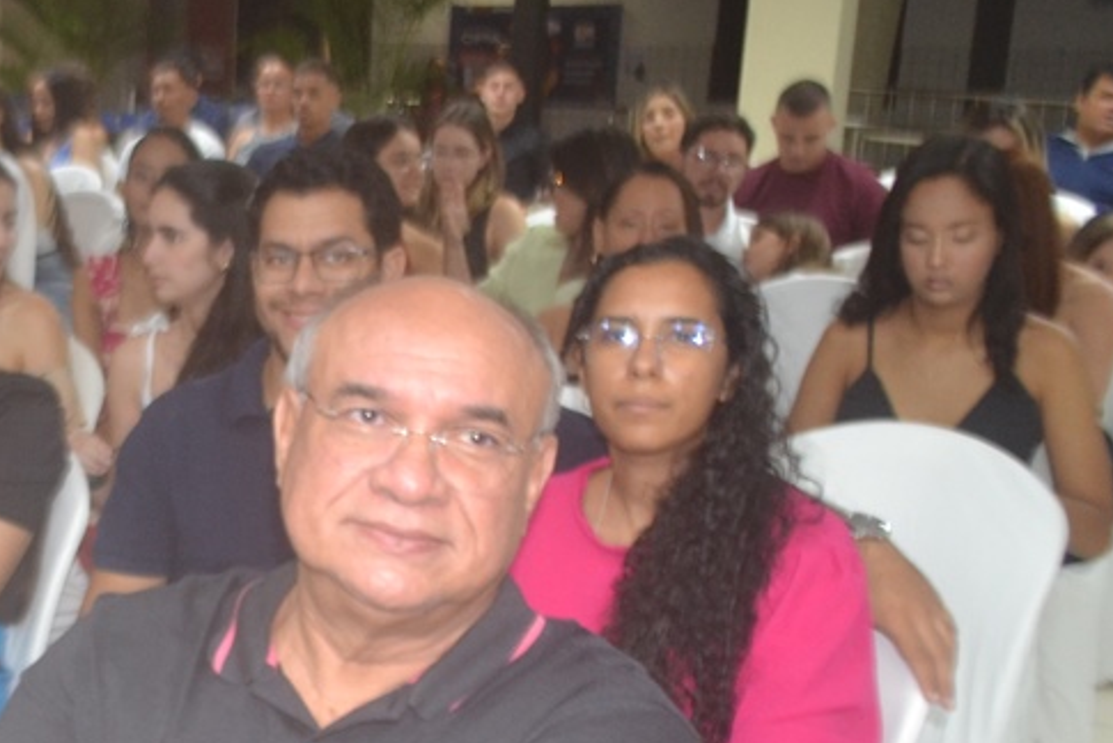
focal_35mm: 57
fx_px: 1763
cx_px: 73
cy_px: 513
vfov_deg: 23.7
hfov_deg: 32.9
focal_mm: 18
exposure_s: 1/60
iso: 1400
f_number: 3.5
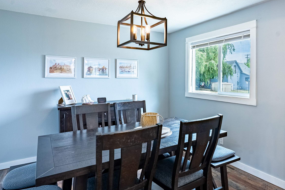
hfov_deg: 78.1
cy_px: 93
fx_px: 174
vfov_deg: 57.3
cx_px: 163
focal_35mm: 22
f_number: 8
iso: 400
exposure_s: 1/320
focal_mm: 16
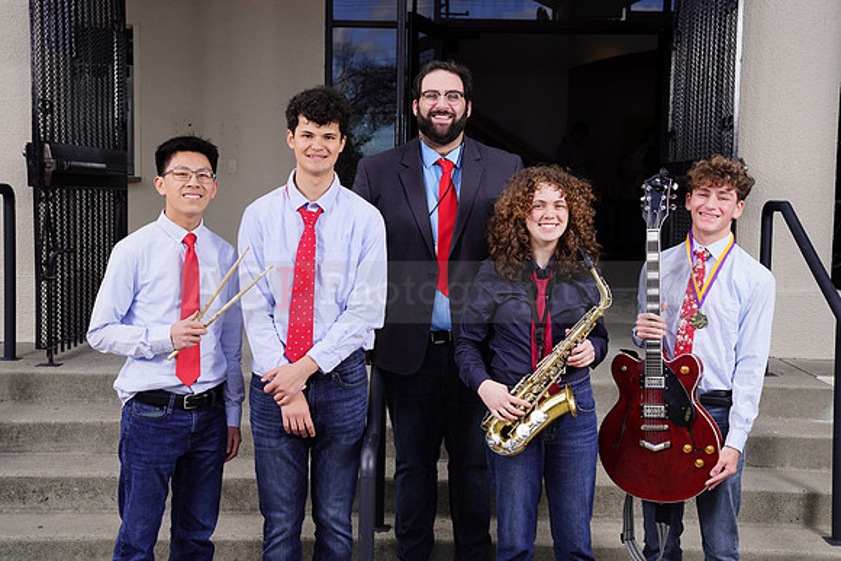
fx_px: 1262
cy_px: 280
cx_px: 420
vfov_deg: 25.1
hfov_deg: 36.9
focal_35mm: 54
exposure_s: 1/200
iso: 100
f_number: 7.1
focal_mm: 54
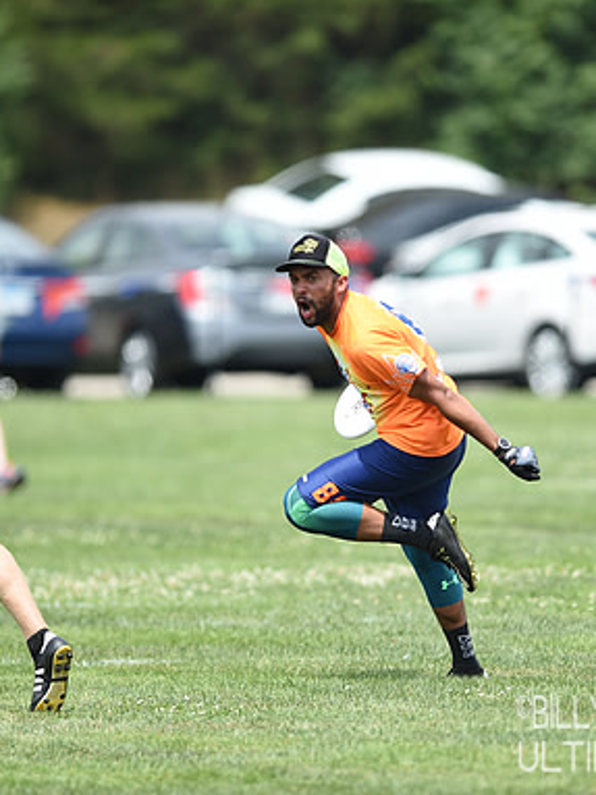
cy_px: 398
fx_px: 13368
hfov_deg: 2.6
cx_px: 384
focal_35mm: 582
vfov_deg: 3.4
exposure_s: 1/1600
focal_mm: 400
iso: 125
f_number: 2.8
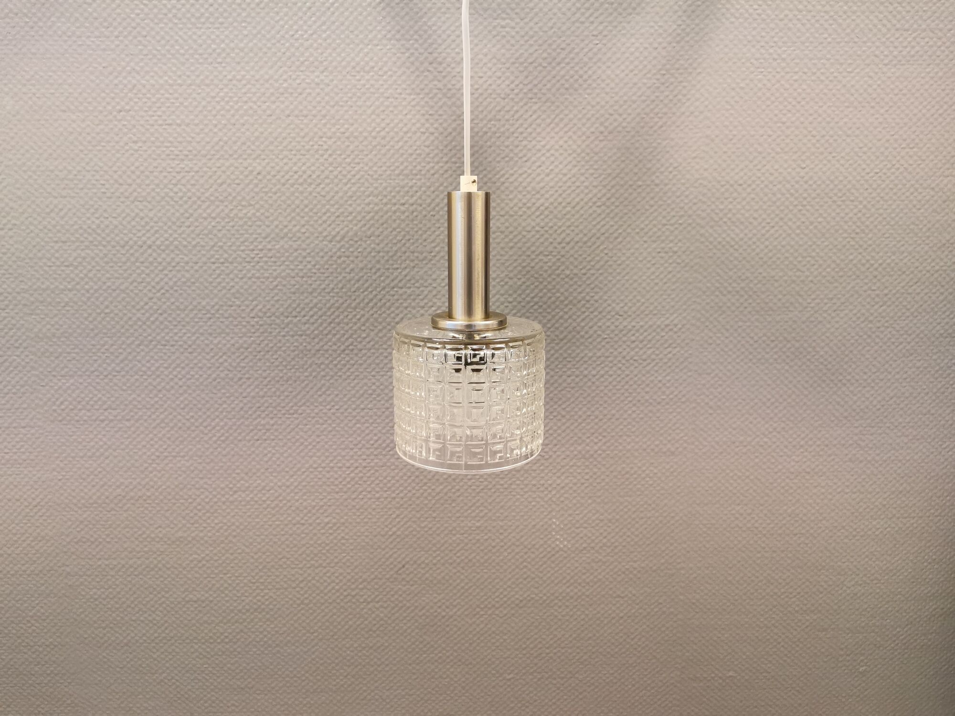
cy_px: 358
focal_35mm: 27
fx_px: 745
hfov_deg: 65.3
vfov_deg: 51.4
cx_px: 478
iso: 320
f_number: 1.6
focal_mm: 5.56
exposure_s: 1/60
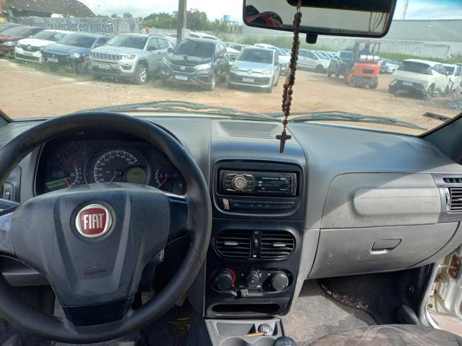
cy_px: 173
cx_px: 231
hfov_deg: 69.4
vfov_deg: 54.9
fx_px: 334
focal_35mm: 25
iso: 50
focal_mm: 4.6
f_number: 2
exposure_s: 1/120
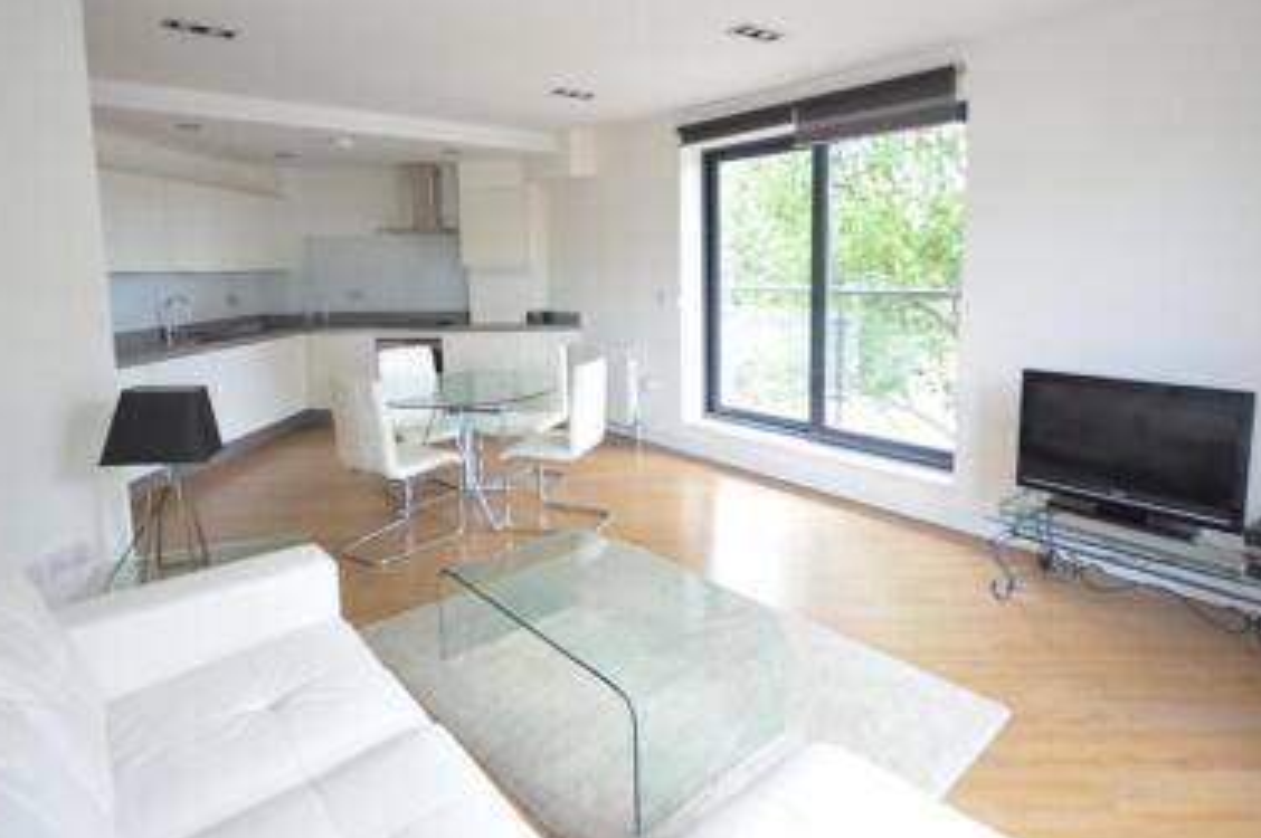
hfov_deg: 86.9
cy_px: 334
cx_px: 644
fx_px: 665
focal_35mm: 19
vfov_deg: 63.9
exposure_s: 1/250
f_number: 4.5
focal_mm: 10
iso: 2500
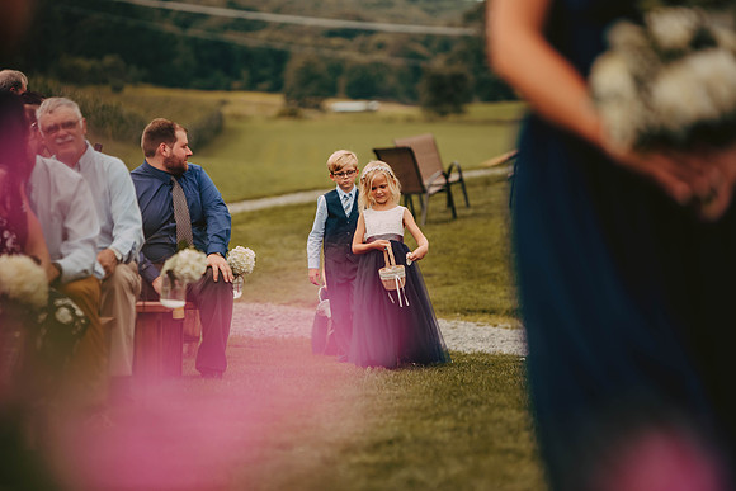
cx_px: 368
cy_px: 246
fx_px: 3578
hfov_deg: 11.7
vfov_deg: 7.9
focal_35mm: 175
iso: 200
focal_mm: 175
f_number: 2.8
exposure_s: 1/1000
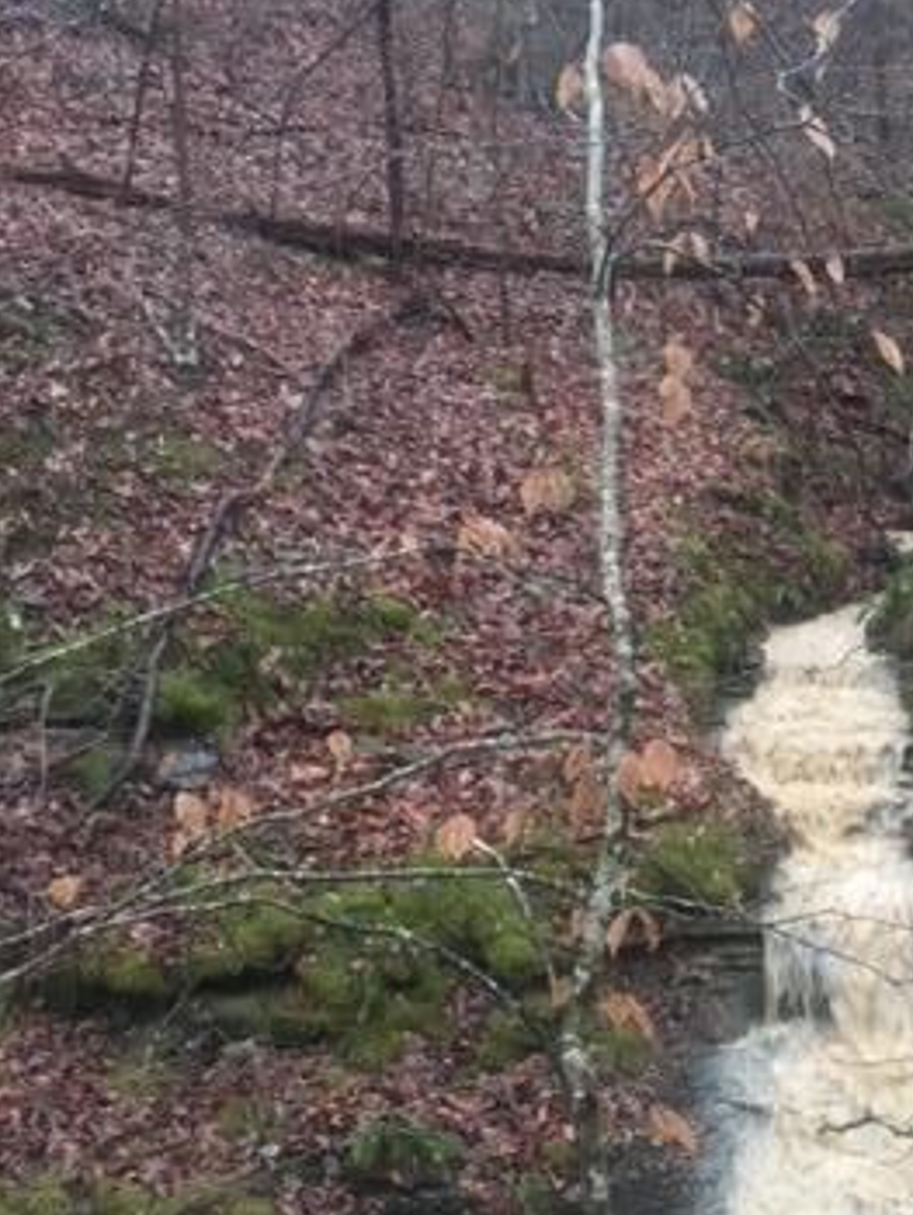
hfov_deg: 26.6
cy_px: 864
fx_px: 1862
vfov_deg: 35.6
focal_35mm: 53
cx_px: 830
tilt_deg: -15.1
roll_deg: +0.2
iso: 200
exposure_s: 1/20
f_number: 2.2
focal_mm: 4.15
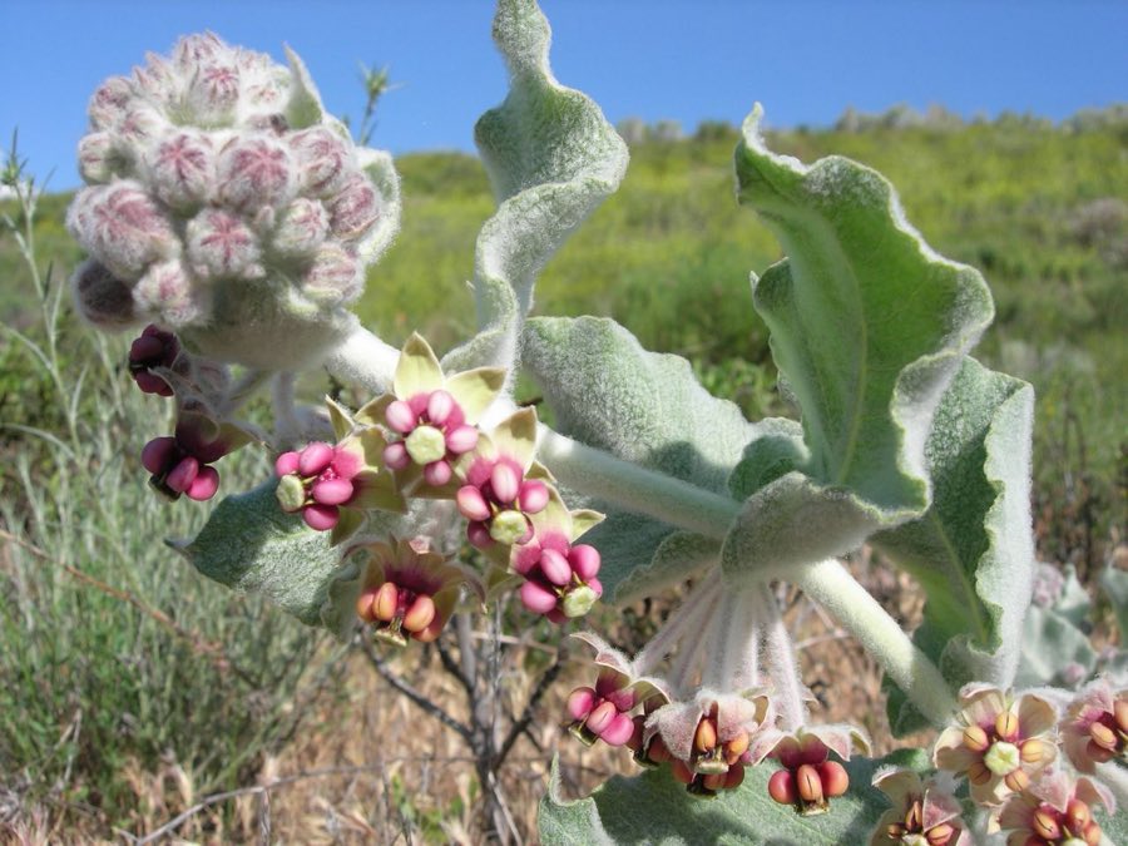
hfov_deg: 49.0
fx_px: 1238
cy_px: 423
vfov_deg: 37.7
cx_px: 564
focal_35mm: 38
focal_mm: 7.8
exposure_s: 1/503
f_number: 4.8
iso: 64
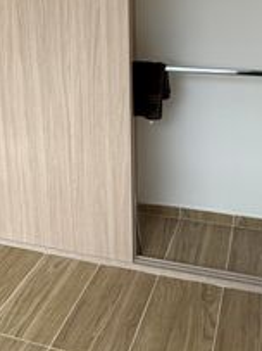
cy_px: 89
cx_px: 97
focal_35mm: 46
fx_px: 465
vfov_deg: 40.1
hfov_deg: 31.3
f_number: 2.2
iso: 40
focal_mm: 2.22
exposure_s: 1/371
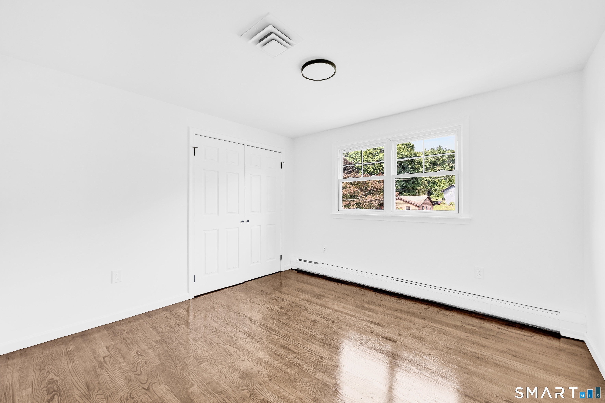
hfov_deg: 104.3
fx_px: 235
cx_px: 302
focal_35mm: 14
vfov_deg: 81.2
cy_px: 202
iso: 250
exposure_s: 1/320
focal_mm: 14
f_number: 8
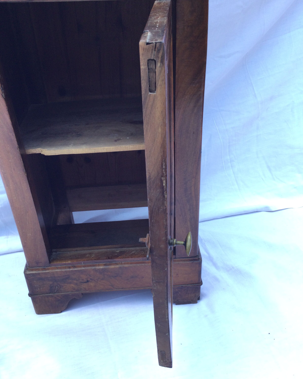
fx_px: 370
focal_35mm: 33
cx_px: 153
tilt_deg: -33.2
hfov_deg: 44.5
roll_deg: +3.0
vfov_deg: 54.2
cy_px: 192
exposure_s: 1/112
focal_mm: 3.3
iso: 25
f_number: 2.4
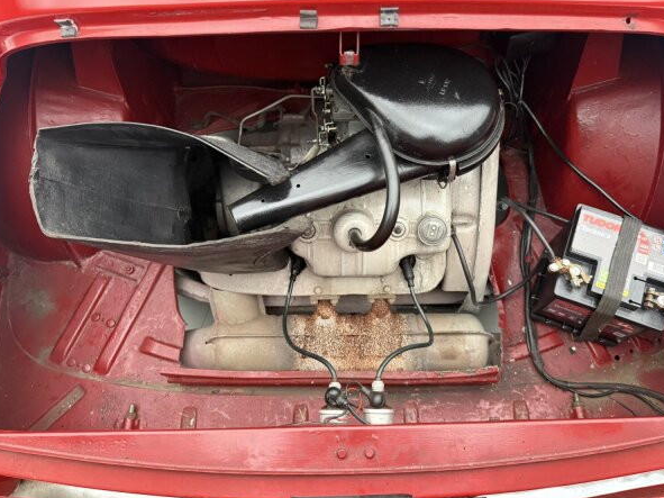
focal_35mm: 26
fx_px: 499
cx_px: 354
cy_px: 238
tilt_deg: -65.7
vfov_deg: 53.0
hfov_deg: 67.2
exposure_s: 1/60
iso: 400
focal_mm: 6.76
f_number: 1.78
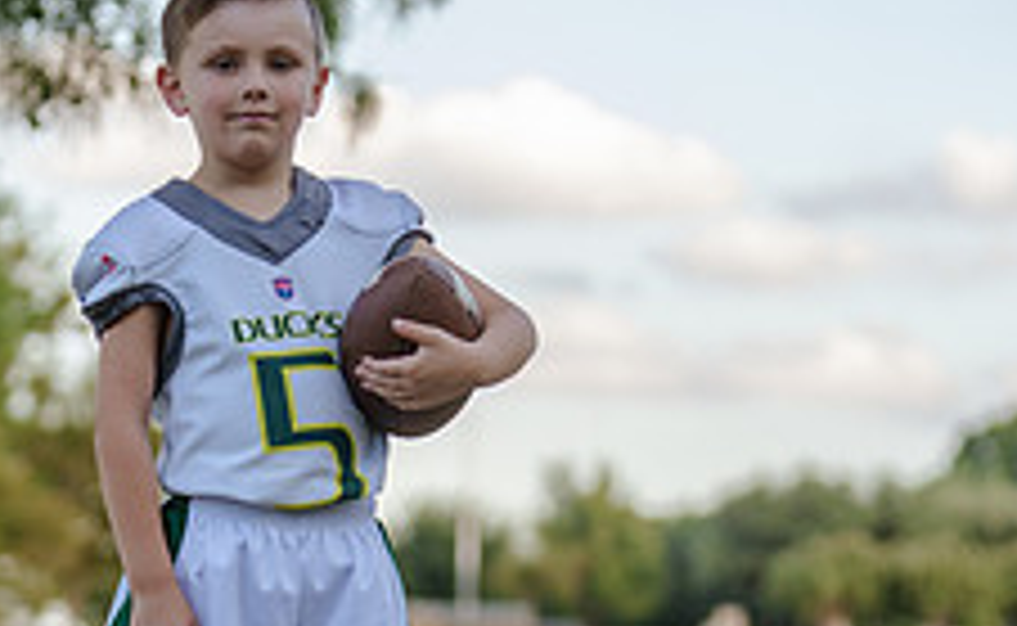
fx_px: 5712
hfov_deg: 10.2
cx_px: 294
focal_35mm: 207
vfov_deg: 6.3
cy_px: 567
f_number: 2.8
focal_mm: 78
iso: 160
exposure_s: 1/320
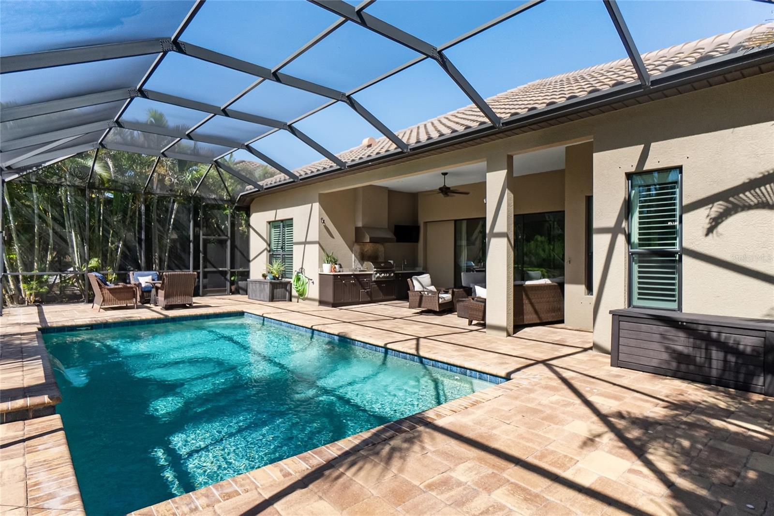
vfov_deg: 67.4
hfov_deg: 90.0
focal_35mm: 18
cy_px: 258
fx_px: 387
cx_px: 387
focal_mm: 12
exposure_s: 1/2000
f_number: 4
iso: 1250
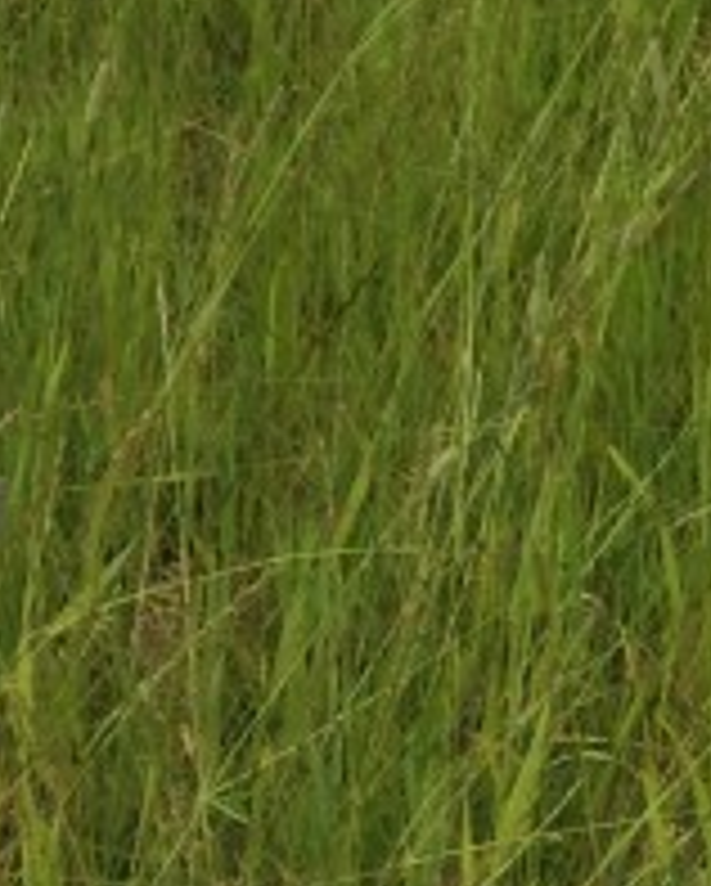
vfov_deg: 12.2
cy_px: -598
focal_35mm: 147
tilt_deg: -14.3
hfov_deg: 8.7
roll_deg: -2.3
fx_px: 3861
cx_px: 2106
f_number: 2.2
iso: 32
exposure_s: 1/954
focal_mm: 4.15
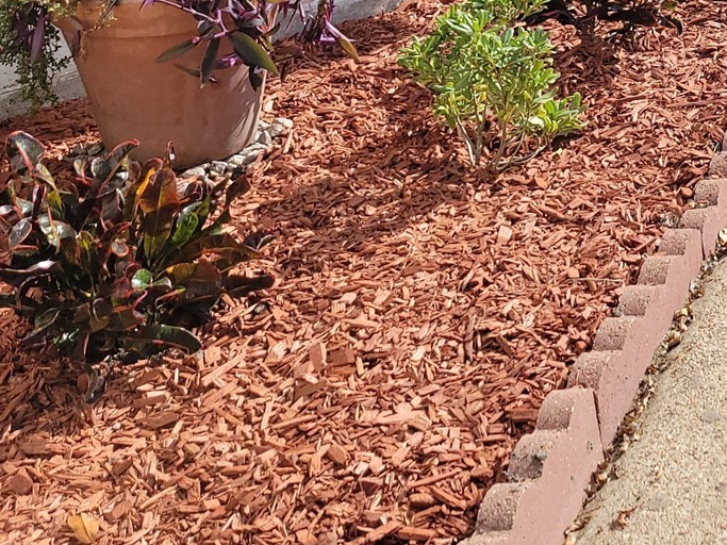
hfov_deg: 23.5
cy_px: -161
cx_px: 792
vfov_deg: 17.7
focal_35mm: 78
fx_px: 1638
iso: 40
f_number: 1.8
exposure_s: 1/1920
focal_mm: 5.4
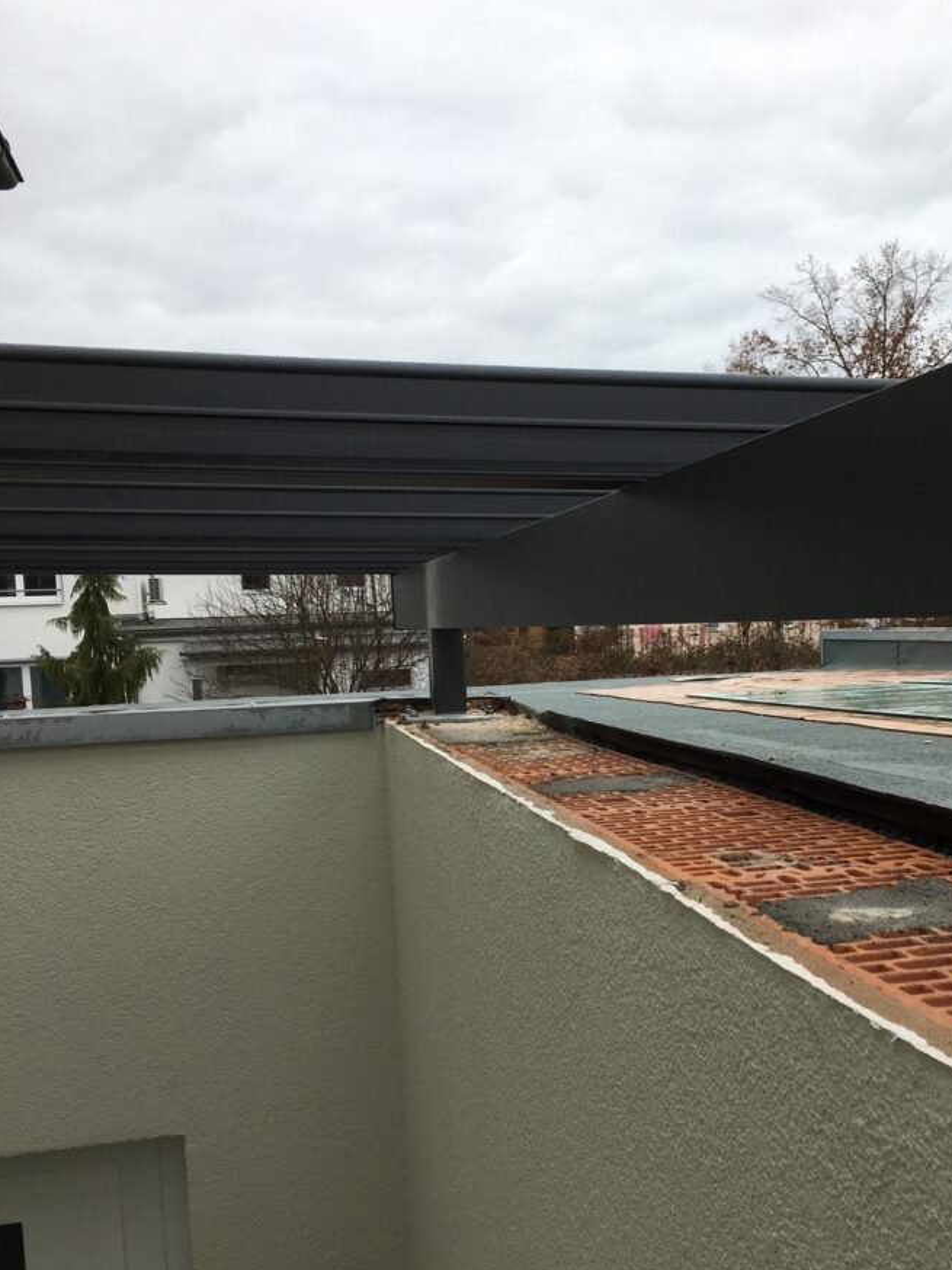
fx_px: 1246
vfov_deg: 53.9
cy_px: 692
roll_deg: +4.1
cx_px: 554
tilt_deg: -2.1
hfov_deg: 41.7
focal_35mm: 34
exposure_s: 1/725
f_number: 2.2
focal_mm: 4.15
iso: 25
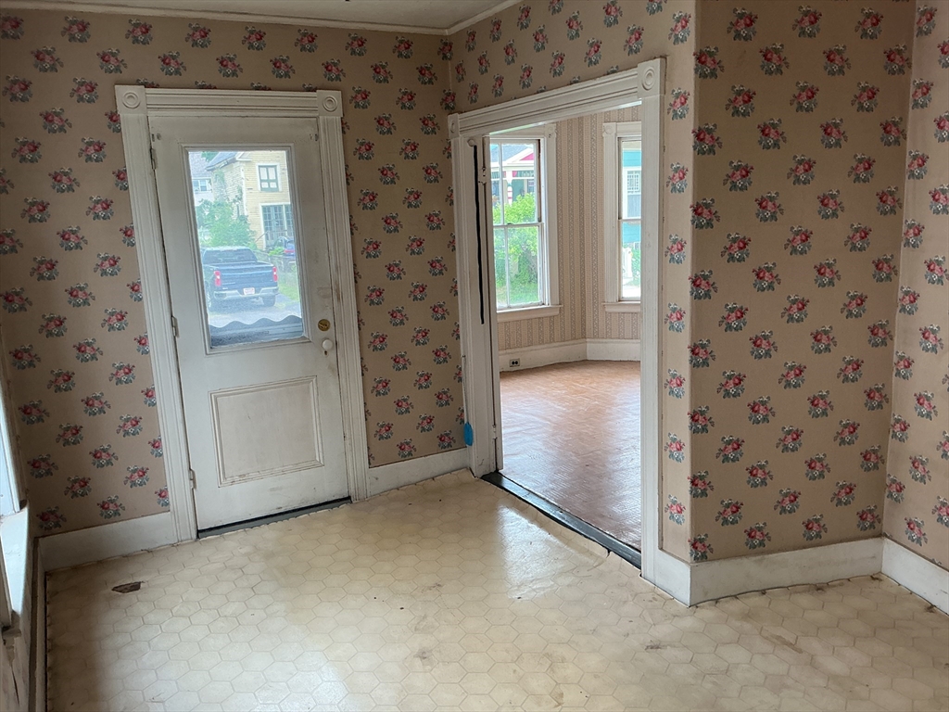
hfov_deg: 61.7
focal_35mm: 29
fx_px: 795
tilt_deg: -9.8
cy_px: 356
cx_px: 474
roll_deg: +3.1
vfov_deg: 48.2
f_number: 1.8
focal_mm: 3
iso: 64
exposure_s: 1/120
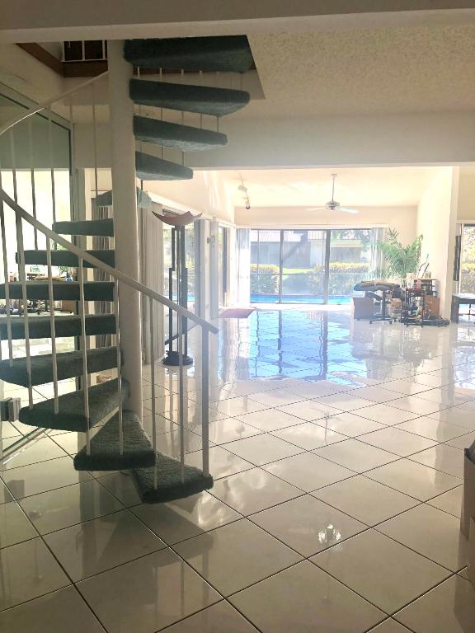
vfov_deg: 63.4
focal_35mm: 28
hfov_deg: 49.7
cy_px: 316
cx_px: 238
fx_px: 512
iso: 32
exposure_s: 1/120
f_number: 1.8
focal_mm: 4
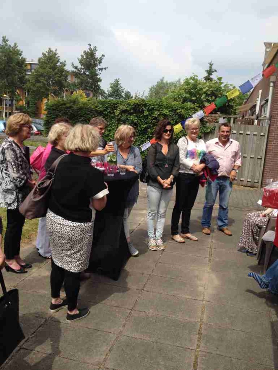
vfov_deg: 52.6
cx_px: 139
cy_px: 185
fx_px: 375
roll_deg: -3.7
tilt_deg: -11.1
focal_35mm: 35
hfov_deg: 40.7
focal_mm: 4.28
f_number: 2.4
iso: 50
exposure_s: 1/1783
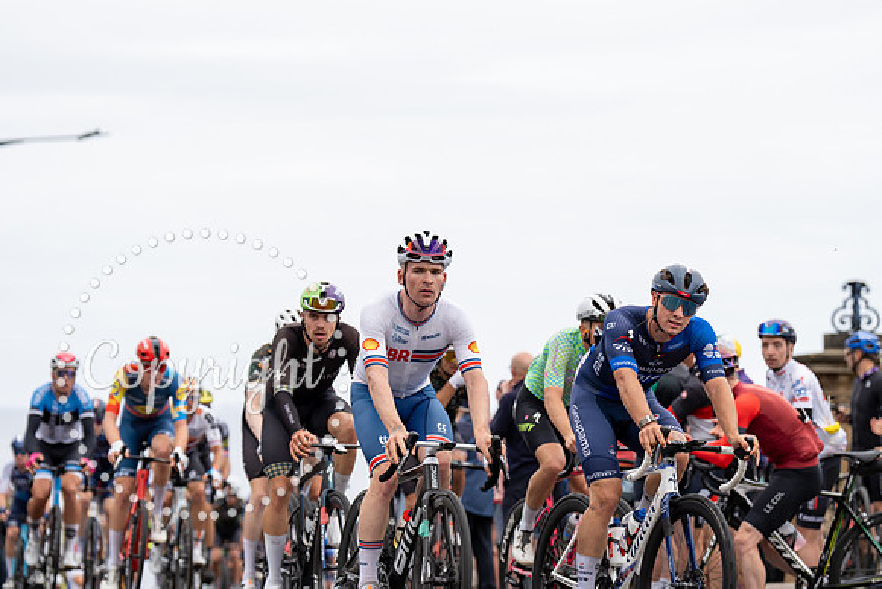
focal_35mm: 123
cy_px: 294
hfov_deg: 16.6
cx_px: 441
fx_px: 3014
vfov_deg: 11.2
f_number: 3.5
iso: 320
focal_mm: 123
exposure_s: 1/1000
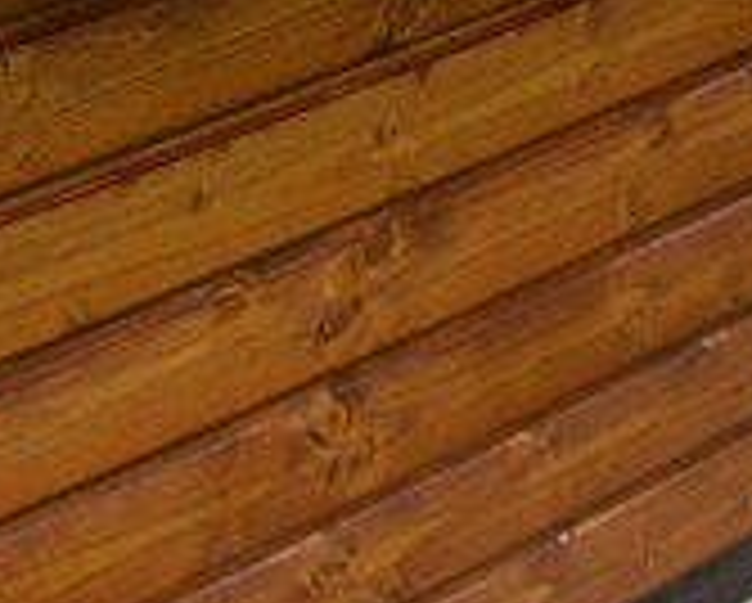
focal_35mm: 131
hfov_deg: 14.5
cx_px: 18
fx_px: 2919
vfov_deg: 11.2
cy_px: -369
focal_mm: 5.8
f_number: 2.6
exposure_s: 1/320
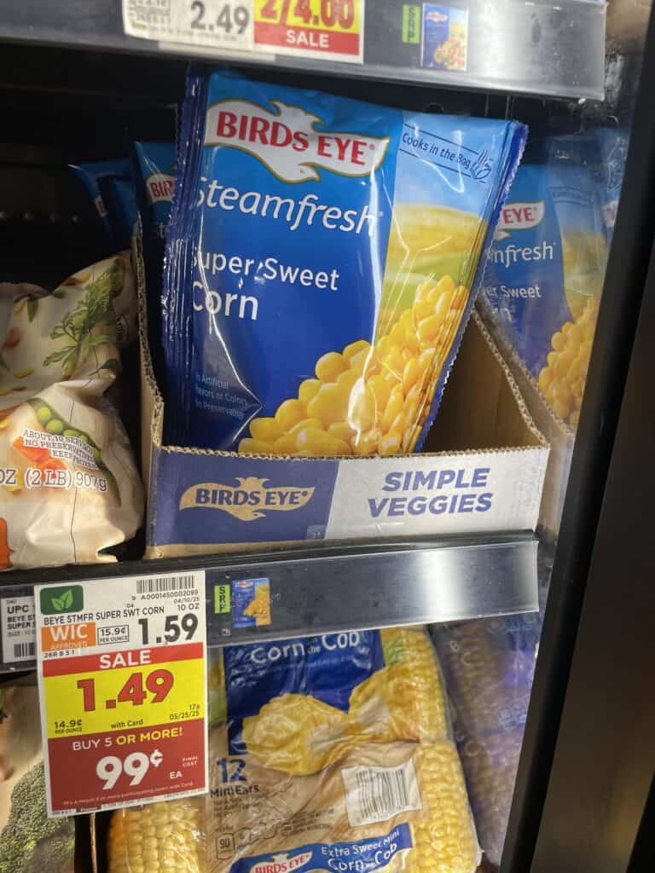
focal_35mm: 26
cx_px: 328
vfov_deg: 67.3
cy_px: 436
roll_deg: -2.5
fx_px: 656
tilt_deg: -18.2
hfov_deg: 53.1
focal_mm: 4.2
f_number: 1.6
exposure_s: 1/120
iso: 64
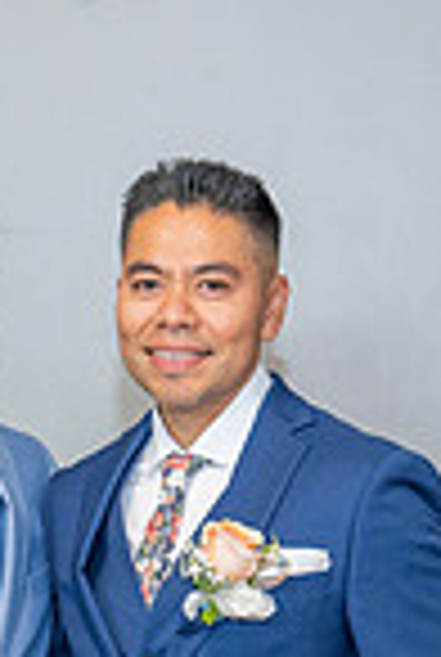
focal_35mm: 136
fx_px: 2487
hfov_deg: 10.1
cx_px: 18
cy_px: 927
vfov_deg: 14.2
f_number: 4.5
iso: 640
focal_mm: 29.5
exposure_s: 1/125
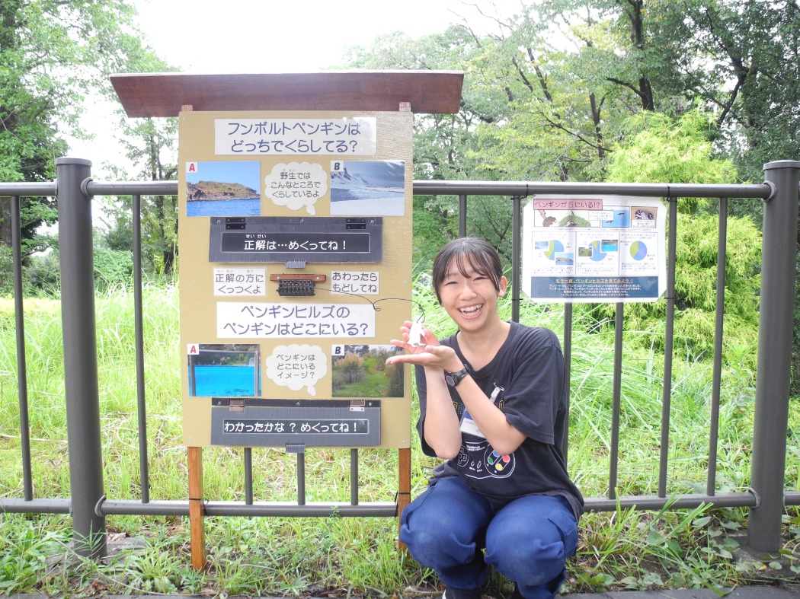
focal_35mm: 28
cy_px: 300
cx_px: 400
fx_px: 647
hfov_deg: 63.5
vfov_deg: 49.7
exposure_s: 1/30
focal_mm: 6
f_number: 2.8
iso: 104
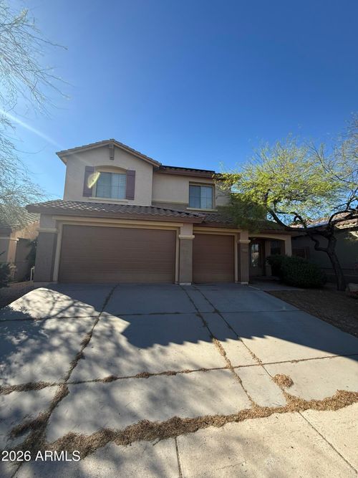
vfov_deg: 102.1
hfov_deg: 85.7
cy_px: 239
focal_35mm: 14
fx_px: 193
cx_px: 179
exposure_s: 1/644
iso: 50
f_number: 2.2
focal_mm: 2.22
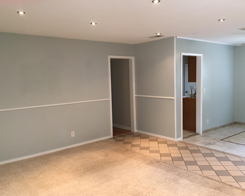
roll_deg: +1.7
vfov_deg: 47.1
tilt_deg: -5.6
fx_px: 225
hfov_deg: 57.2
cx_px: 127
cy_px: 100
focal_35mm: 31
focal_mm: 4.15
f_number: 2.2
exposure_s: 1/30
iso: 160
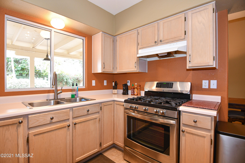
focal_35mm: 16
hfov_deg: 96.7
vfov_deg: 73.7
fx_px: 109
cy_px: 82
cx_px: 122
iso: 560
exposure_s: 1/60
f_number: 4
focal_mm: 11
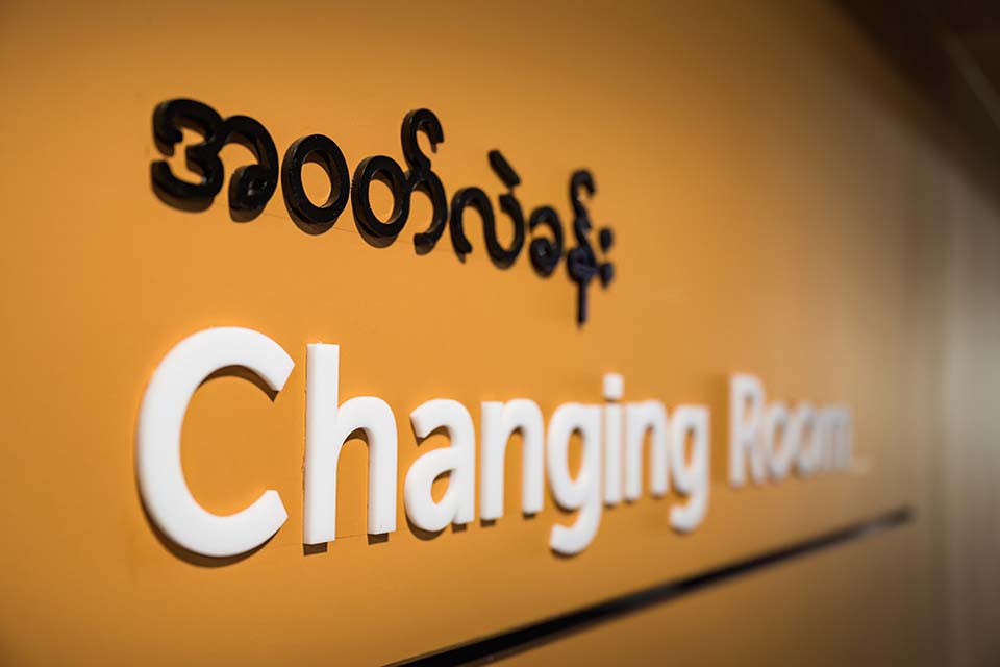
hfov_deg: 48.5
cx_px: 500
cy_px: 334
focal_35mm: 40
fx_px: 1111
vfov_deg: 33.4
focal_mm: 40
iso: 1800
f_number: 3.5
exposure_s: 1/250
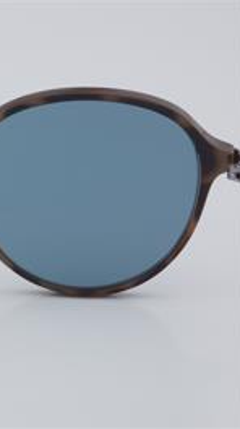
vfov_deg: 18.0
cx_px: -78
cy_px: 214
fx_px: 1350
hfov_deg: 9.9
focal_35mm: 119
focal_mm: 50
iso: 100
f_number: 32
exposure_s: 1/4
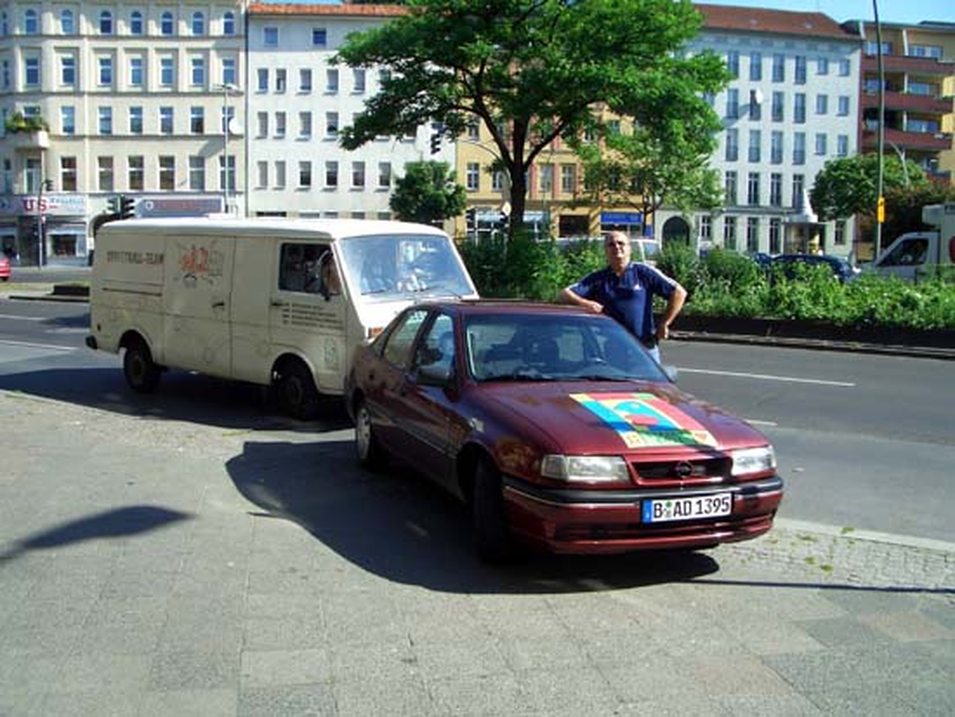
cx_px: 478
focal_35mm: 35
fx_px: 966
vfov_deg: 40.7
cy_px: 358
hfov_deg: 52.6
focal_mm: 5.8
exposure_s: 1/320
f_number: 4.3
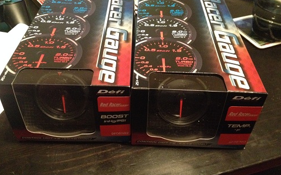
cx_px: 138
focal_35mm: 38
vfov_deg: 33.5
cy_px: 73
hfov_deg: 51.5
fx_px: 291
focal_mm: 4.3
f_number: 2.4
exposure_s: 1/15
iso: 800
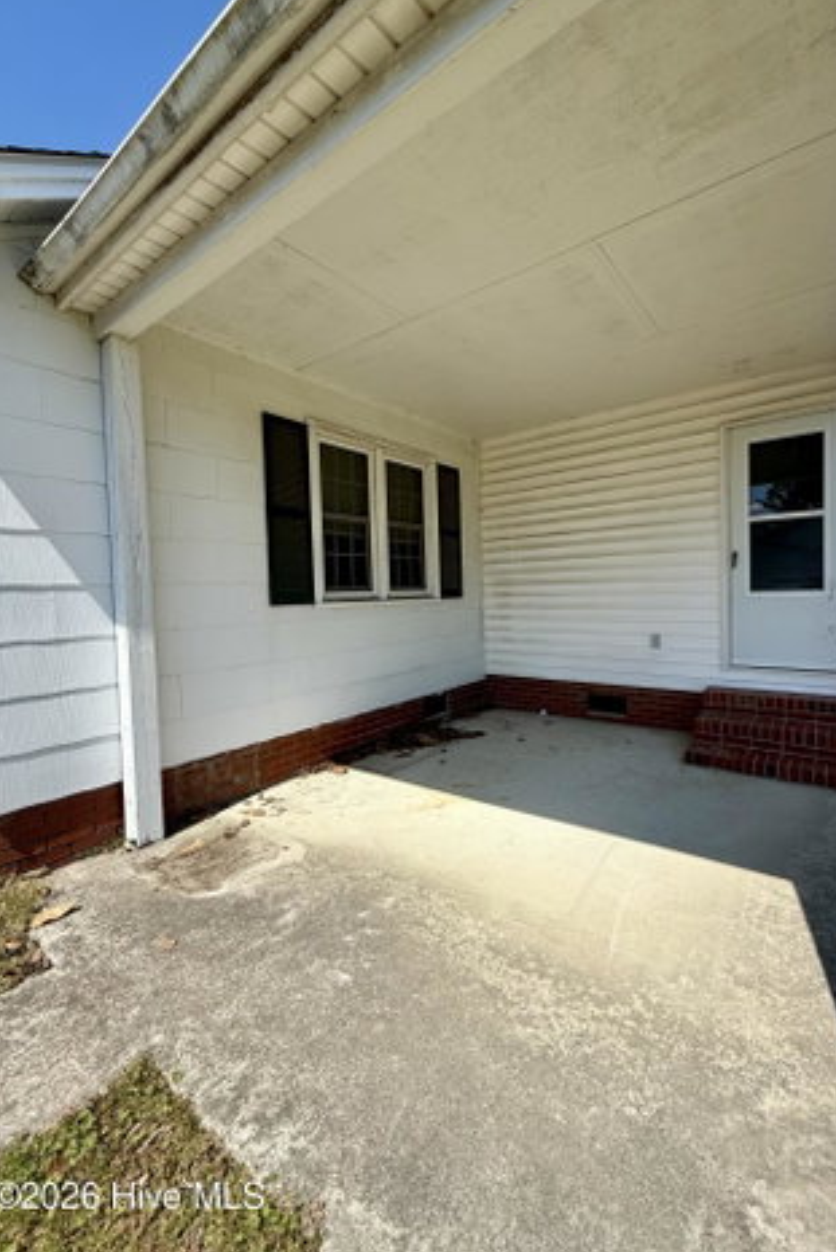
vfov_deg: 100.4
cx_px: 473
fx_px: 522
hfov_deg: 77.0
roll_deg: +1.2
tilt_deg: -1.8
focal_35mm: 15
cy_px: 610
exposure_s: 1/1961
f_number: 2.2
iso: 50
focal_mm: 2.22
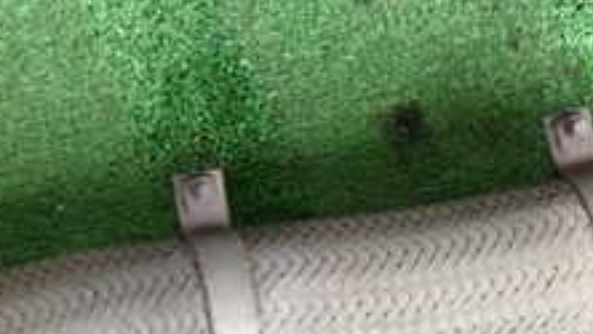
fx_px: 1667
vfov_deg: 11.3
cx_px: 227
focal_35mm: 106
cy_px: 337
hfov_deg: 20.1
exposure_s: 1/80
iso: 100
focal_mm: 6.37
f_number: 2.5
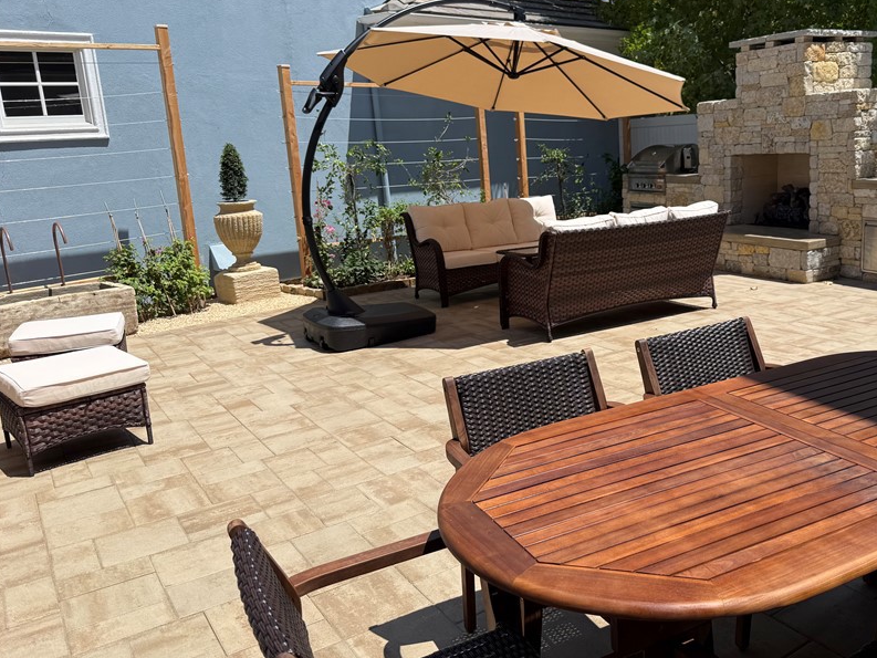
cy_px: 304
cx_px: 560
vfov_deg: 45.4
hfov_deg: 57.5
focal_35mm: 31
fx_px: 786
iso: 80
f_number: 1.78
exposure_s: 1/4405
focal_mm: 6.76
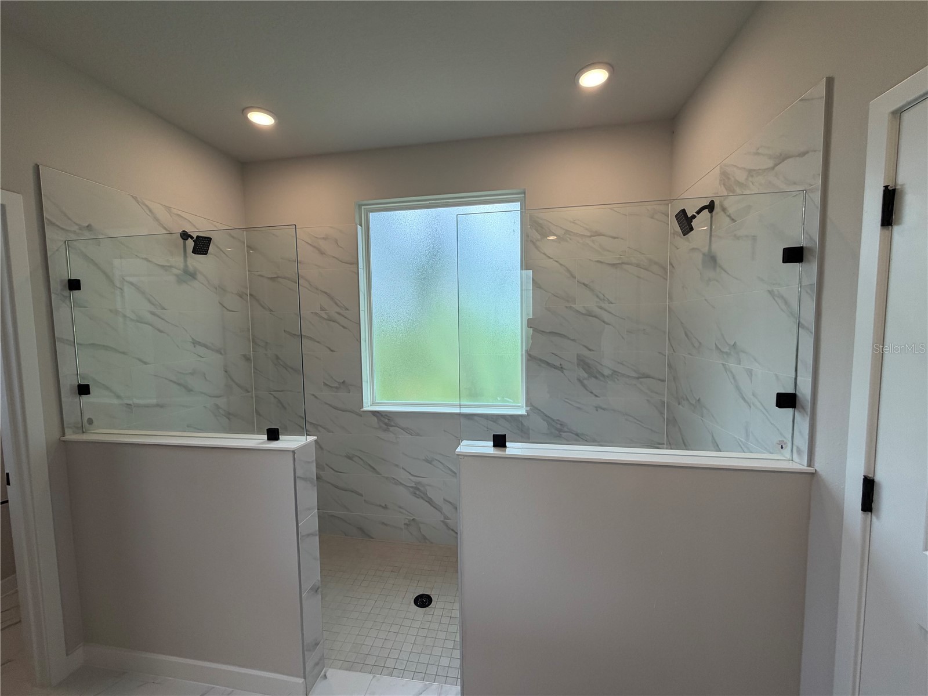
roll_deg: +1.6
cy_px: 348
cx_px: 464
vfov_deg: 85.7
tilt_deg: -3.6
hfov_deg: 102.1
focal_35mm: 14
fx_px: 375
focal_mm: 2.22
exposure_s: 1/120
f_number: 2.2
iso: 80
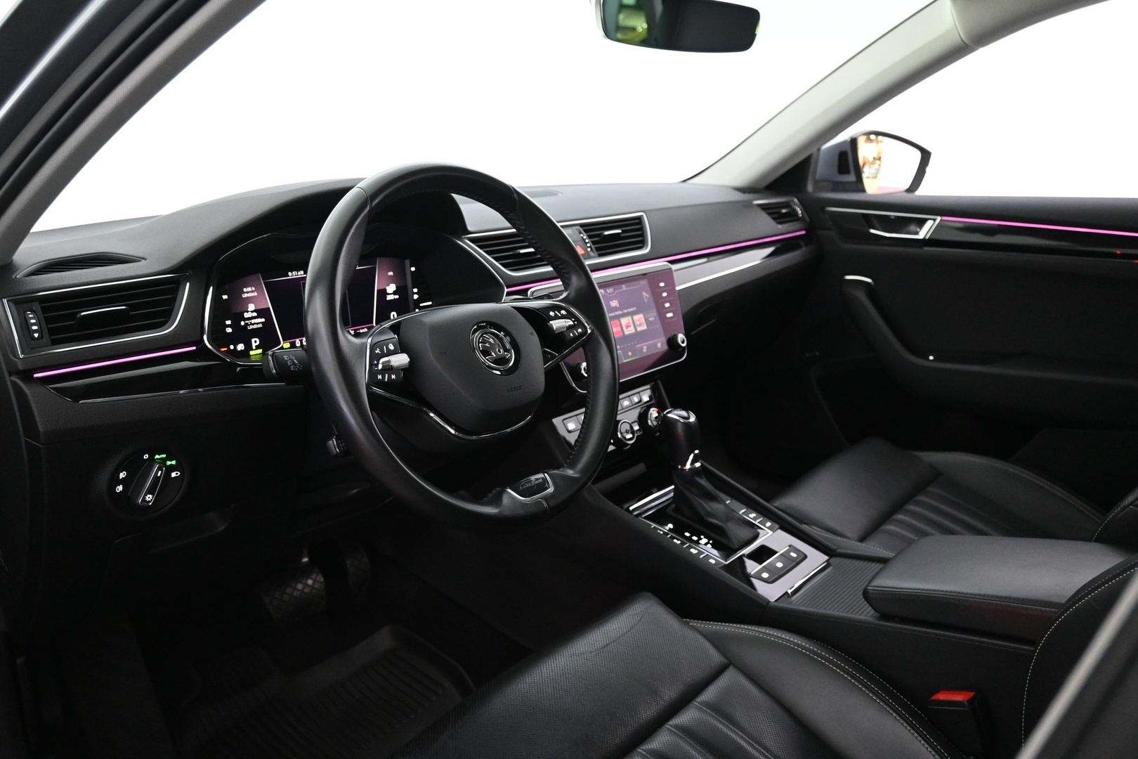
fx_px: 925
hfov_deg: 63.2
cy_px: 380
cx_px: 569
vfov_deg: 44.6
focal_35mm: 29
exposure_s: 1/30
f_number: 3.8
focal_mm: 19.5
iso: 3600
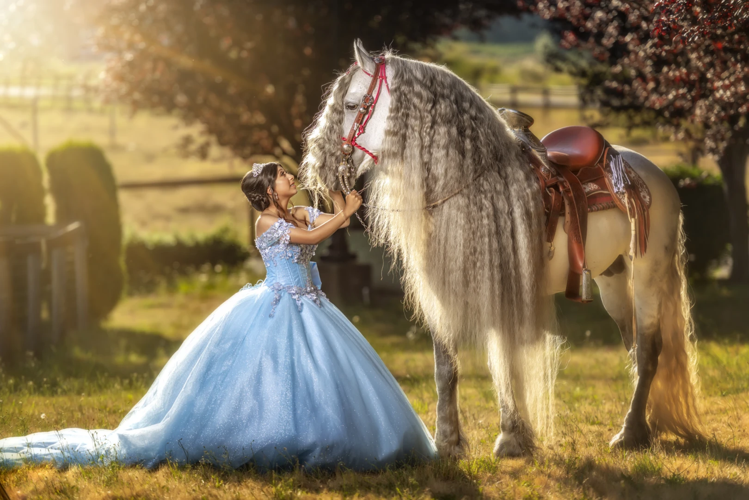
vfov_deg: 7.8
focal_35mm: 175
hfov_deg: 11.7
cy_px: 250
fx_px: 3641
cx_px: 374
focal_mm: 175
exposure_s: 1/1000
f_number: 2.8
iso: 100
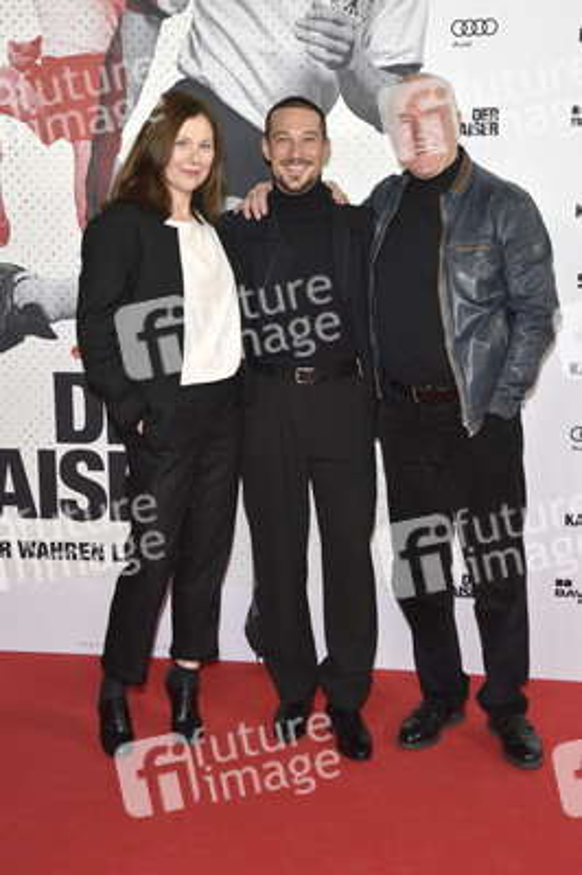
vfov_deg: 41.1
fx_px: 1166
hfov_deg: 28.0
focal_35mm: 48
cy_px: 438
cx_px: 291
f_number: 9
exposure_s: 1/250
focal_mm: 48
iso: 2000
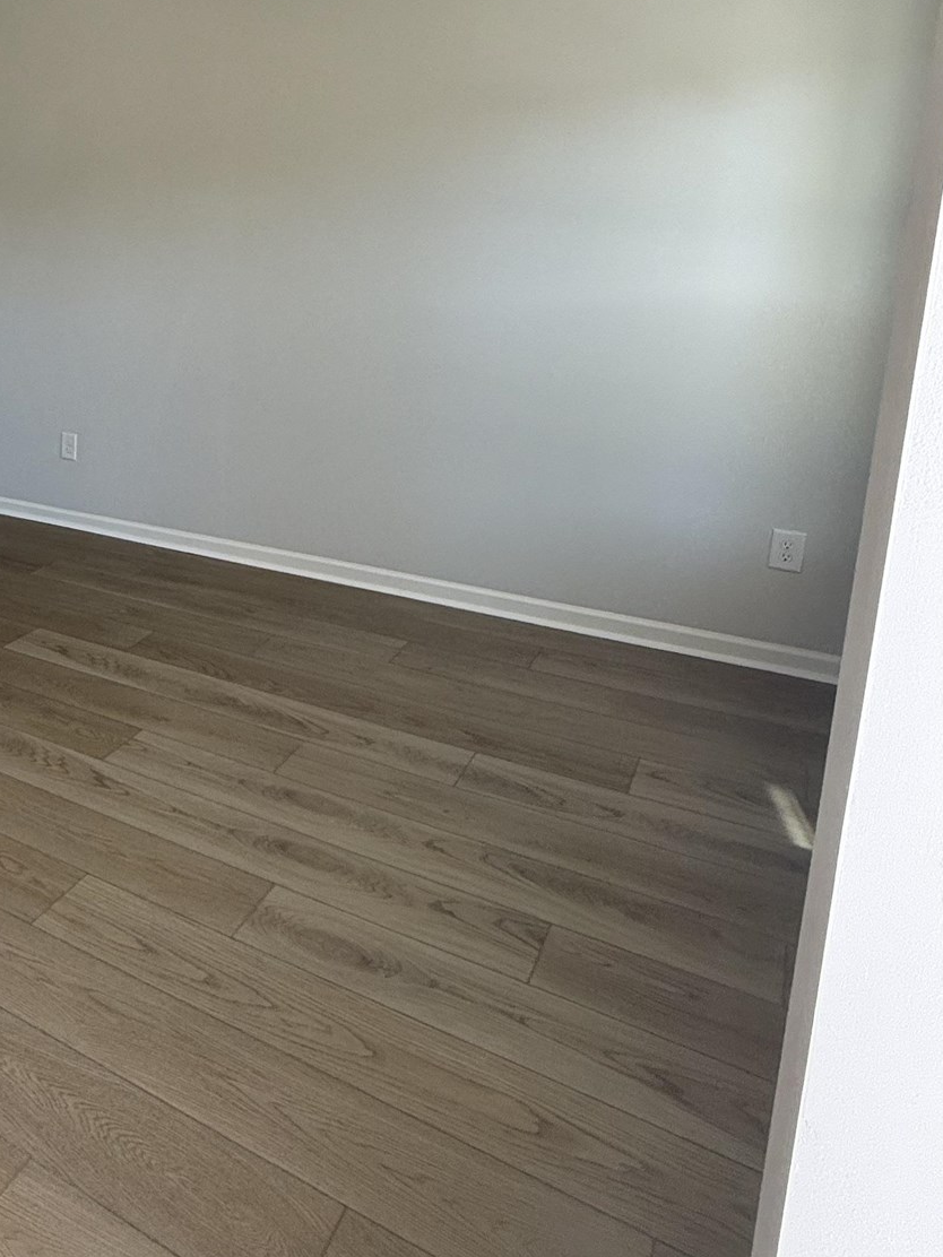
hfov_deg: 41.3
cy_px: 435
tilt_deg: -8.8
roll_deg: +2.1
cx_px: -24
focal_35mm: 29
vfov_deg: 60.4
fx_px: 1053
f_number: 2.2
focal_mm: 2.22
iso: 64
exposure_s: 1/124
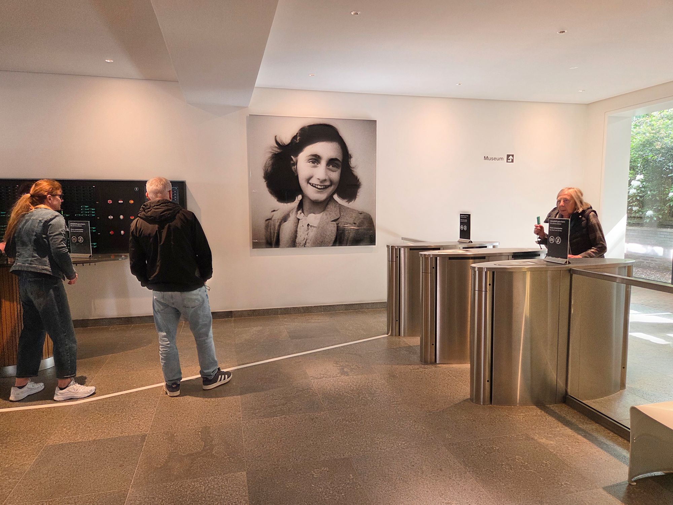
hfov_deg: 73.9
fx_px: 447
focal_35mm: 23
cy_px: 252
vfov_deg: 58.9
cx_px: 336
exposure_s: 1/100
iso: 250
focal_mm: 5.4
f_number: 1.8
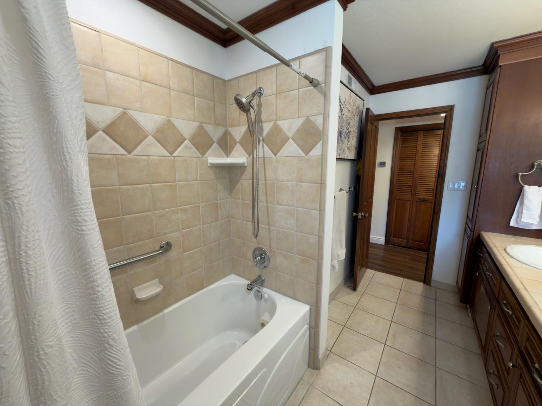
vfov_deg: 85.7
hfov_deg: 102.1
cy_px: 203
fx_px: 219
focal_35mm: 14
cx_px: 271
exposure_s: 1/30
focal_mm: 2.22
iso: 80
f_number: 2.2
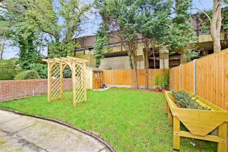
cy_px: 76
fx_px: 95
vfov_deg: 77.3
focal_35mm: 15
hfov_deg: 100.4
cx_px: 114
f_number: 6.3
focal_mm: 10
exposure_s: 1/160
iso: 400
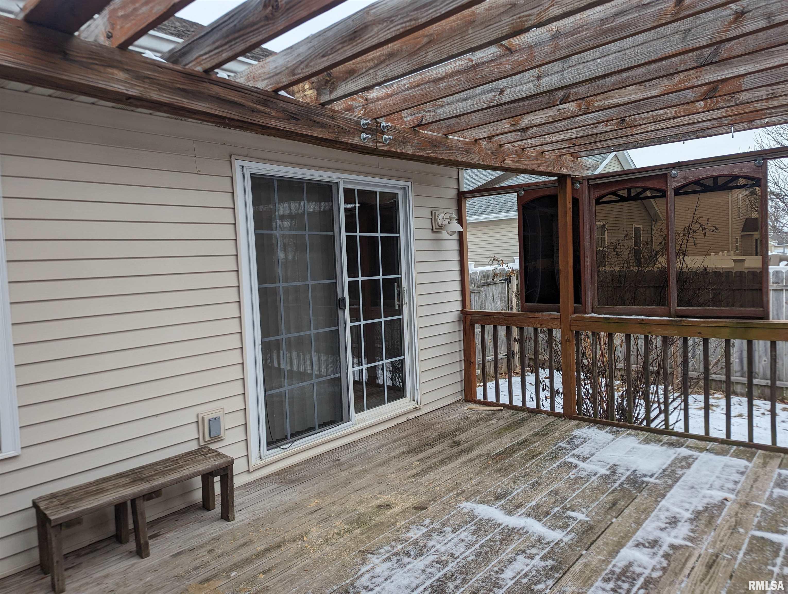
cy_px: 297
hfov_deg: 71.5
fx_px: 547
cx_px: 394
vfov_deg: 56.9
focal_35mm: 24
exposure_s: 1/1133
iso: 47
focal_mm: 6.81
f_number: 1.85
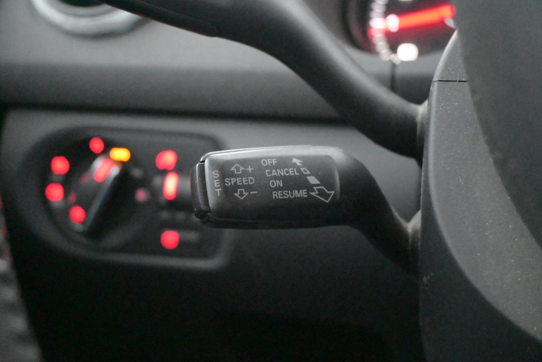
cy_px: 181
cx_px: 271
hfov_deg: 41.7
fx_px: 711
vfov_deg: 28.5
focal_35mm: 47
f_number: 5
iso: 28800
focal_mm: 31.5
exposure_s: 1/50
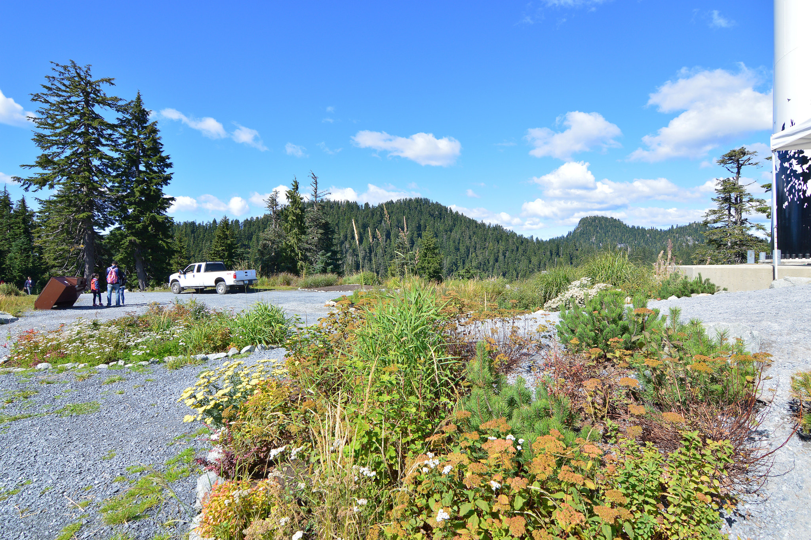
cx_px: 406
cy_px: 270
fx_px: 405
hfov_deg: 90.0
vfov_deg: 67.3
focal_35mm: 18
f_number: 7.1
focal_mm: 12
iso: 100
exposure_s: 1/160
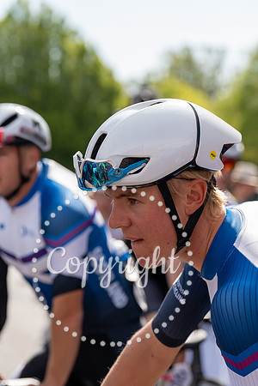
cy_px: 193
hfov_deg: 11.2
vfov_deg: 16.8
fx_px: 1311
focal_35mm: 122
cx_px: 129
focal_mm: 122
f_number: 5.6
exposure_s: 1/1000
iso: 400
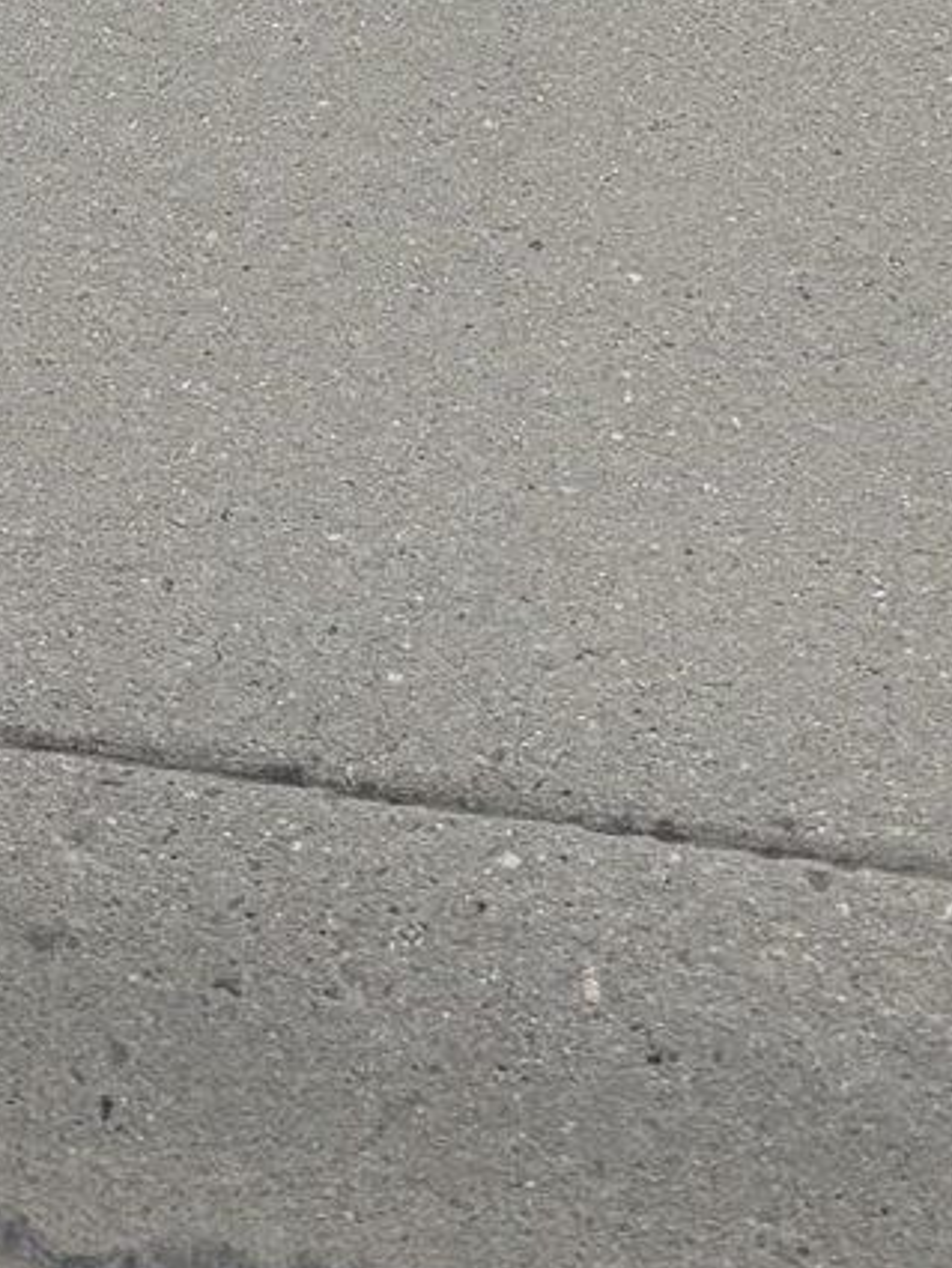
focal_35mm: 130
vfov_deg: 11.6
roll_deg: +0.3
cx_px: 406
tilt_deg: -9.7
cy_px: -2041
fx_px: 4765
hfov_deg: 11.4
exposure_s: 1/4405
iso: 80
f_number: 1.78
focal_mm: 6.76
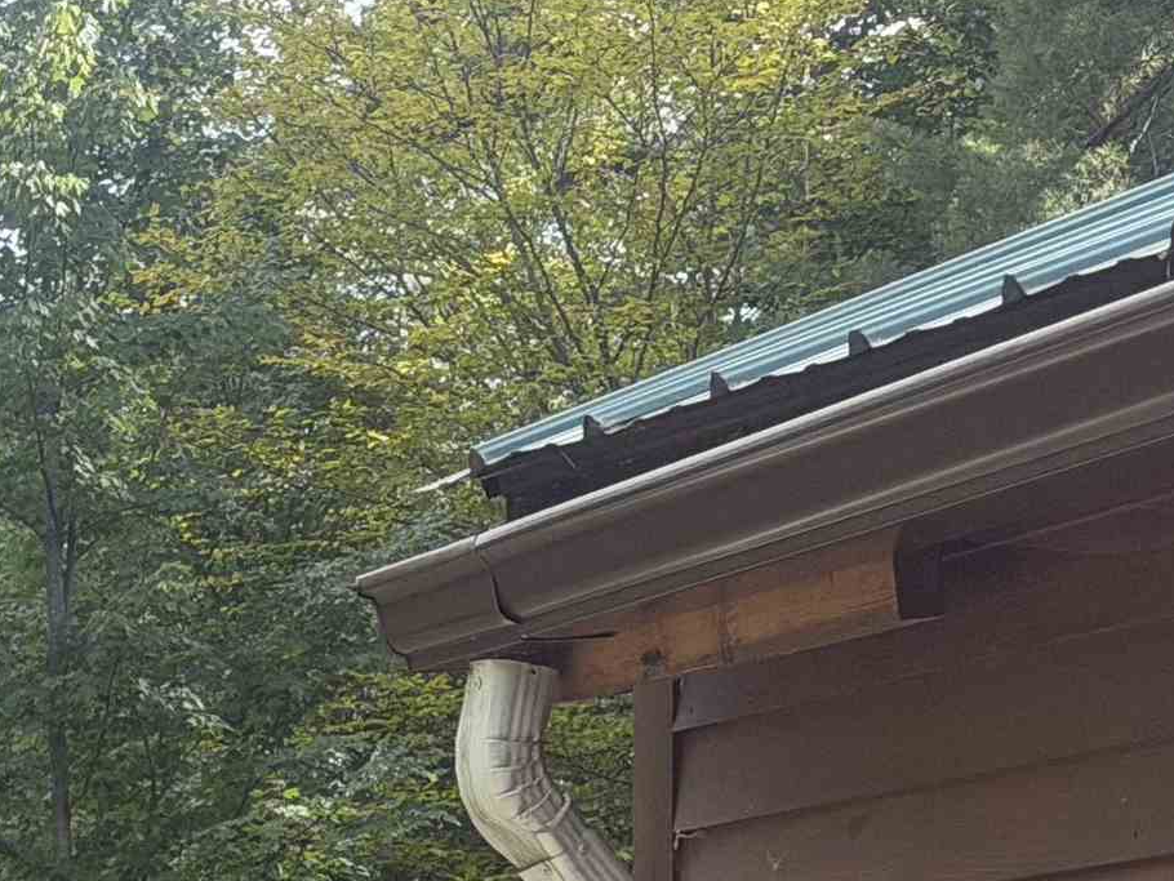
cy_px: 1294
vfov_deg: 9.0
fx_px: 5496
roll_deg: +0.7
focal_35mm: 162
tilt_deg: +0.1
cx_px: -728
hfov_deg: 11.5
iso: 100
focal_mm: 6.76
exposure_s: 1/1513
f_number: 1.78
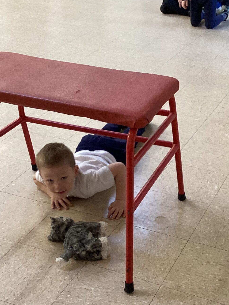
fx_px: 538
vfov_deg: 31.4
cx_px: 144
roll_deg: -1.1
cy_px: 208
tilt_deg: -33.2
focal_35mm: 61
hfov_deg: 24.0
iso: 160
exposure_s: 1/50
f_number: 2.4
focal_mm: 3.3
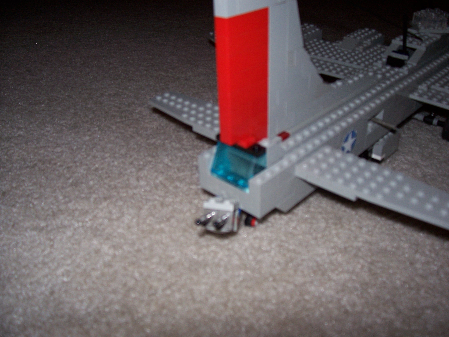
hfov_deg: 54.0
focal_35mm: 34
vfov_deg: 41.8
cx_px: 224
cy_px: 168
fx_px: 441
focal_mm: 5.6
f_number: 2.7
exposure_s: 1/60
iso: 125
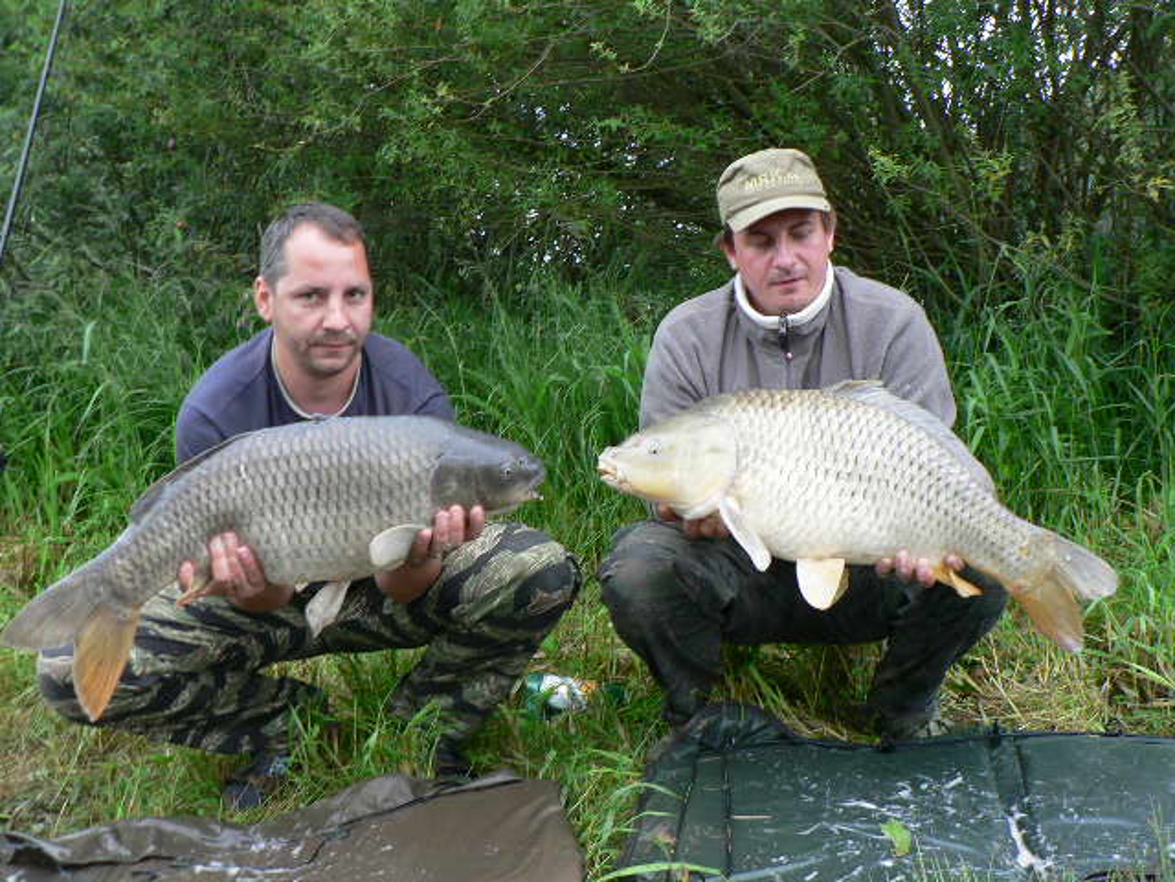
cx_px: 588
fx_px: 1222
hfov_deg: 51.4
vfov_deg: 39.7
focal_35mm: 36
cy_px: 441
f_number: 2.8
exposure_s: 1/40
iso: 80
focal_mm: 6
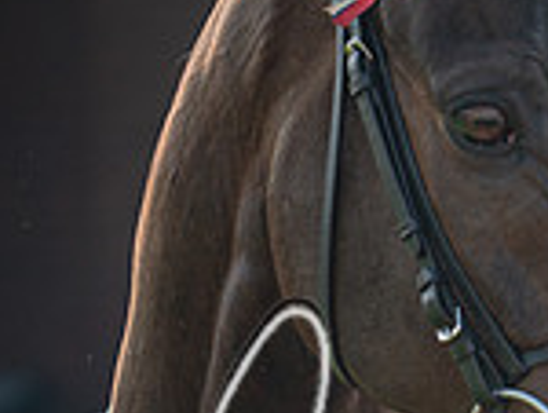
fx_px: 11321
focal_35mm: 714
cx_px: 864
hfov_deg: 2.8
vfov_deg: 2.1
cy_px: 146
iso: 80
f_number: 4
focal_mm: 135
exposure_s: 1/500
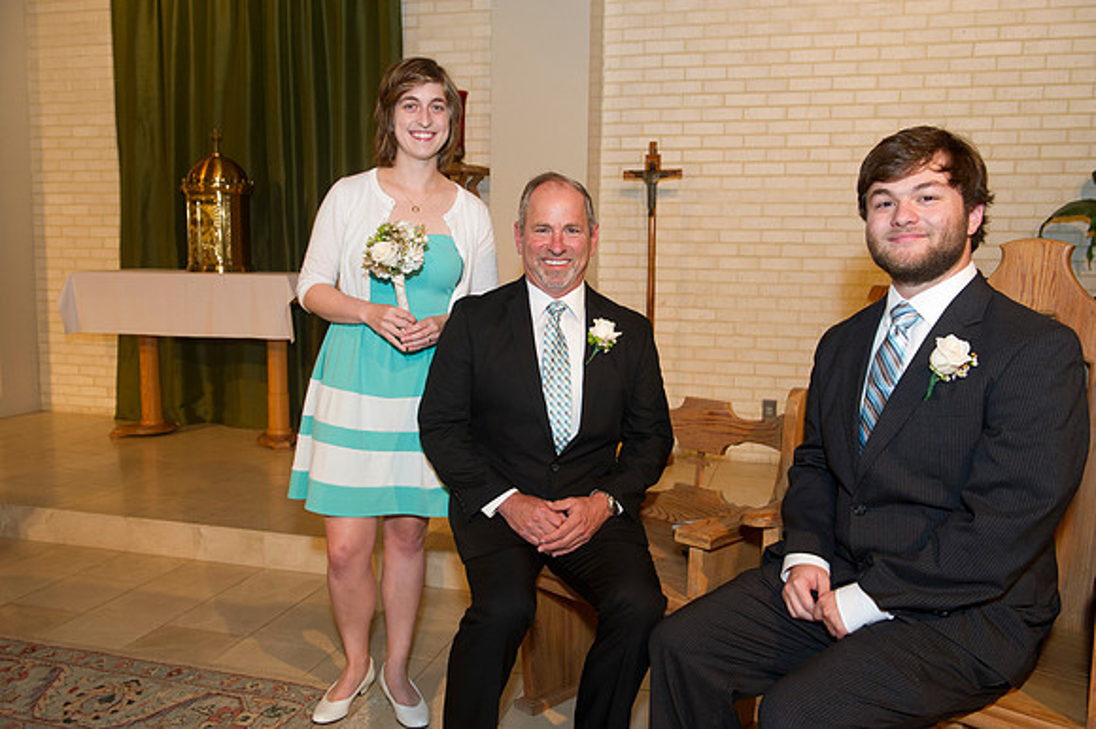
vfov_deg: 41.1
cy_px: 364
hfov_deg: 58.7
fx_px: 974
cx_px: 548
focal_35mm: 32
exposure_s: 1/100
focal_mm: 32
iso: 1600
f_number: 5.6
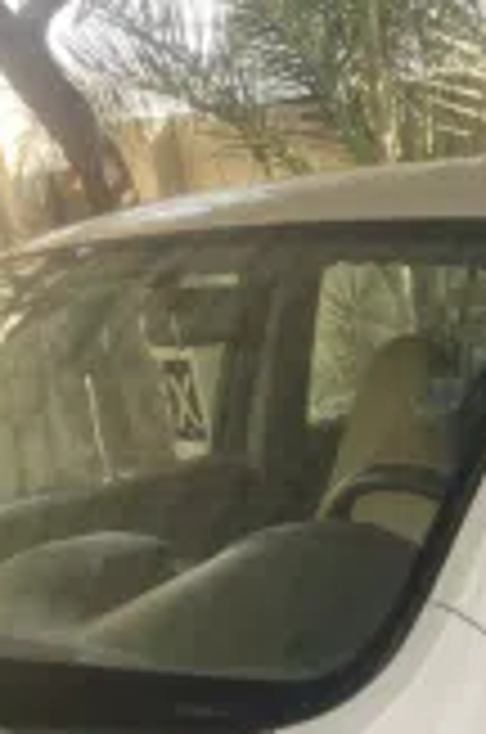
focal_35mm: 64
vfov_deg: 28.1
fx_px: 1301
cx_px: 634
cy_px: 847
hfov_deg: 19.5
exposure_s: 1/133
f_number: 1.6
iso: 32
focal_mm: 5.1
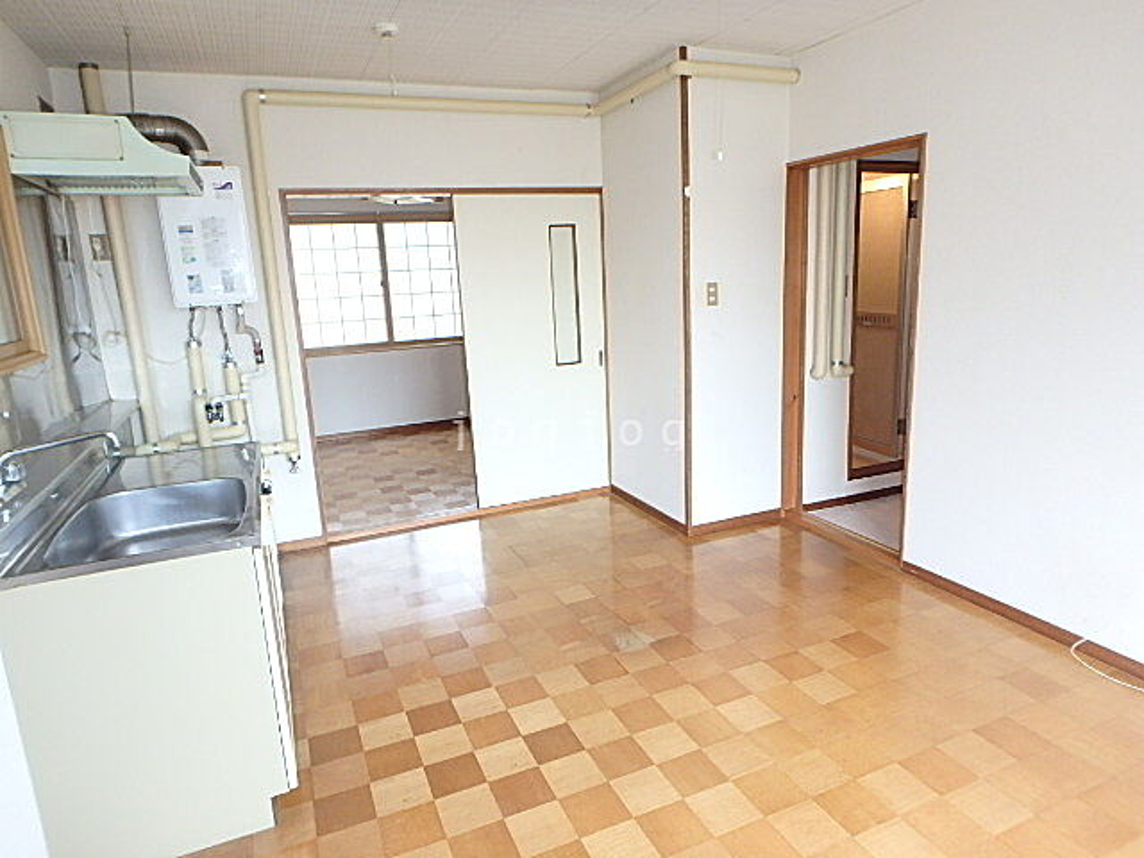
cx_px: 572
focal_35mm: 21
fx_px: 694
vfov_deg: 63.4
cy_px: 429
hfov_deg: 79.0
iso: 200
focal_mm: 3.7
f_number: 3.5
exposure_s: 1/30
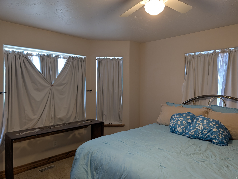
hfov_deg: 71.5
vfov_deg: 56.9
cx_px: 119
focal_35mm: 24
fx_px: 165
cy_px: 90
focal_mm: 6.9
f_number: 1.68
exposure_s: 1/40
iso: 97
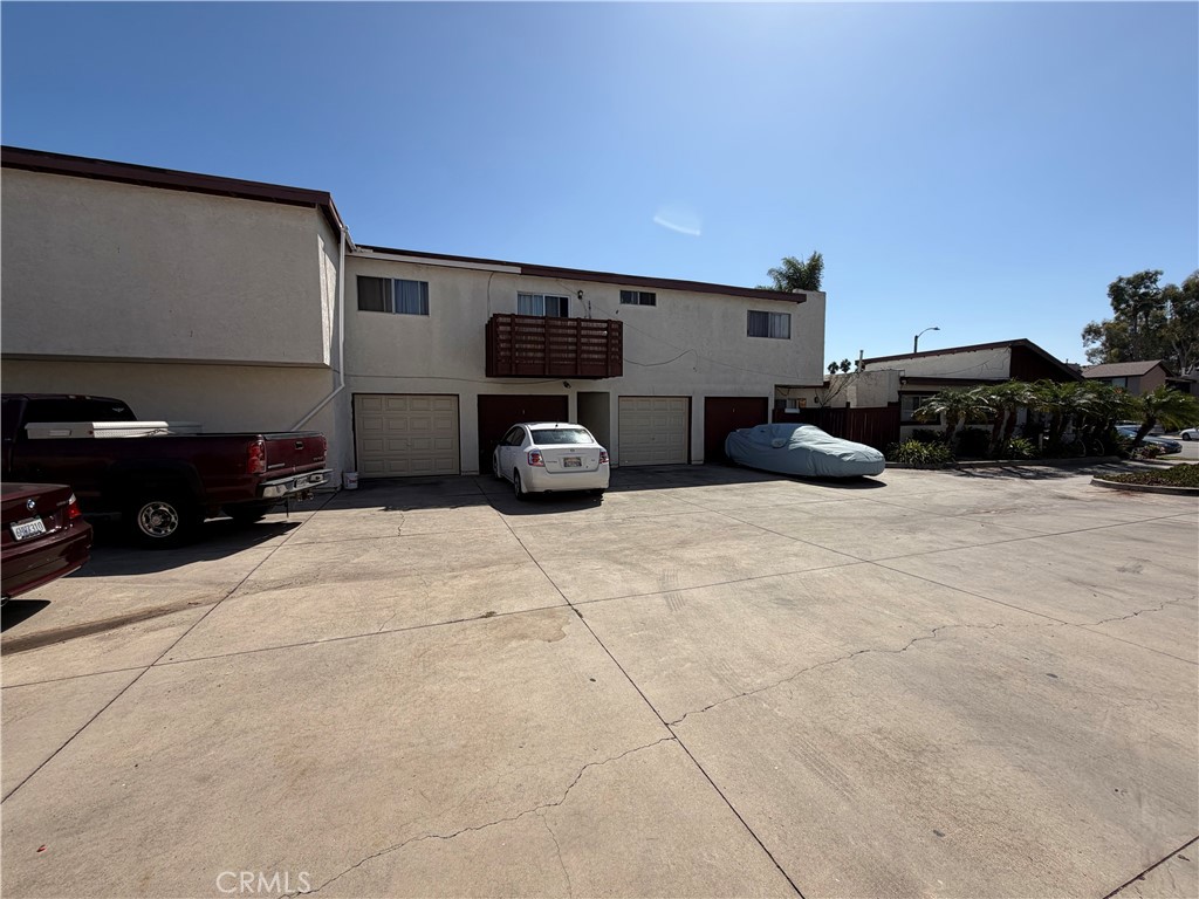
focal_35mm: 14
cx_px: 600
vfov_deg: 85.7
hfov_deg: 102.1
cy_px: 450
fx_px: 485
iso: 20
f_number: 2.2
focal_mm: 2.22
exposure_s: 1/1368
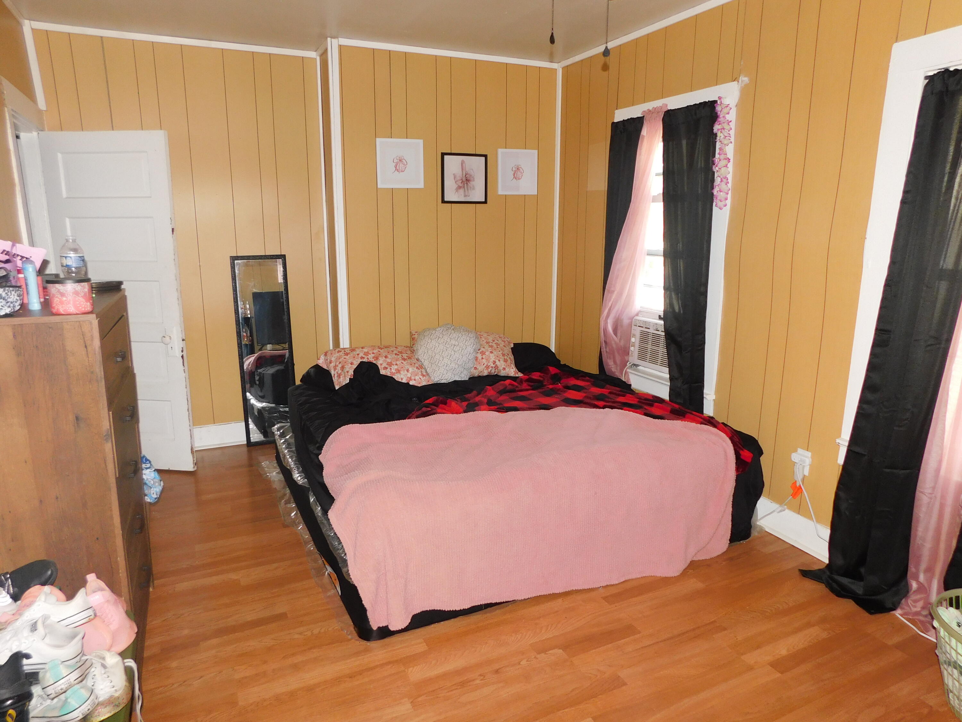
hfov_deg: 73.9
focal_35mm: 23
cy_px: 361
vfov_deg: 58.9
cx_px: 481
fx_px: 639
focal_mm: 4
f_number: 3
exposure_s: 1/30
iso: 220
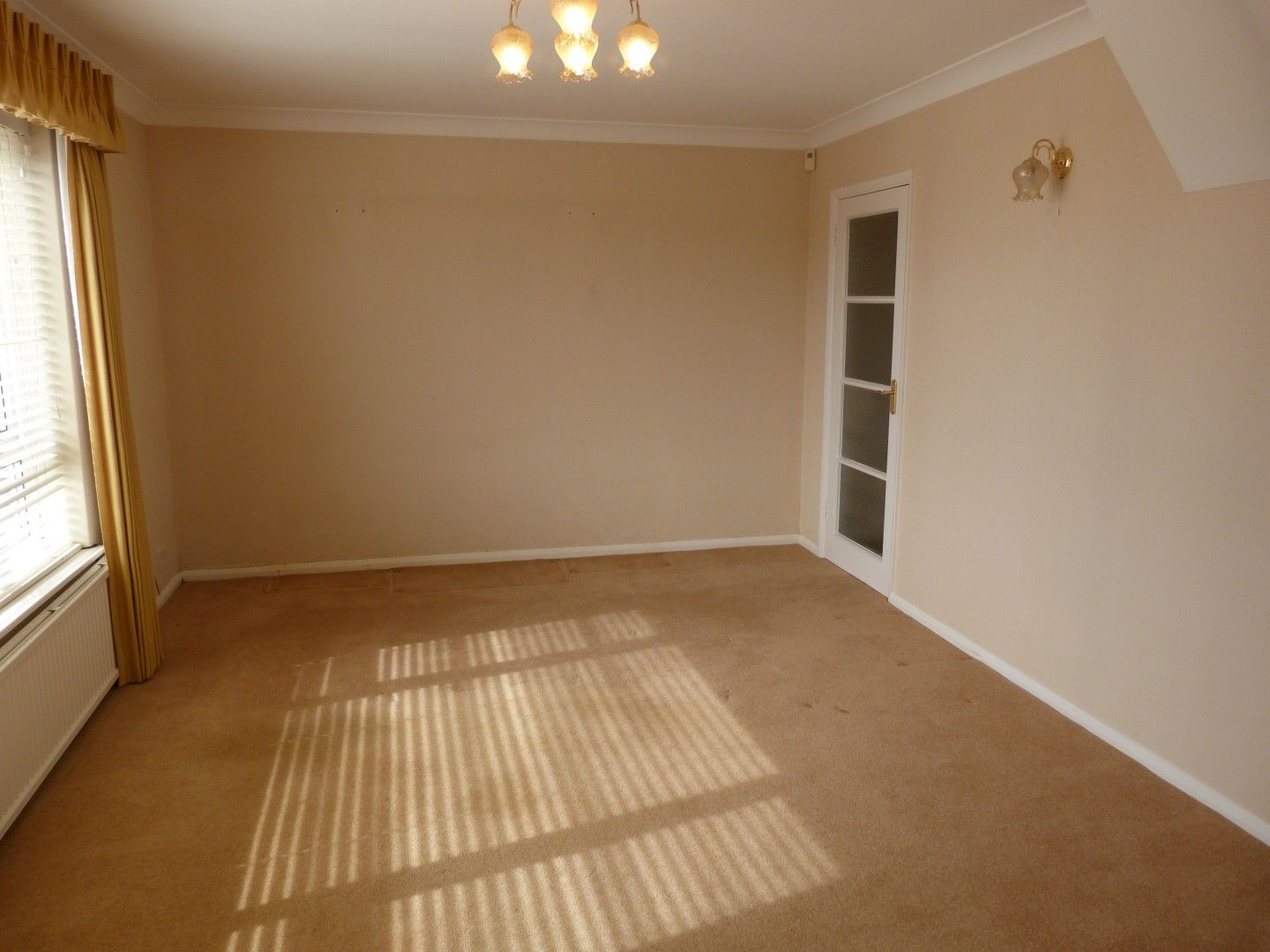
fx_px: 917
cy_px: 476
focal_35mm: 25
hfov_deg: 69.4
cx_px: 635
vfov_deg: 54.9
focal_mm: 4.5
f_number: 2.8
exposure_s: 1/80
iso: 80
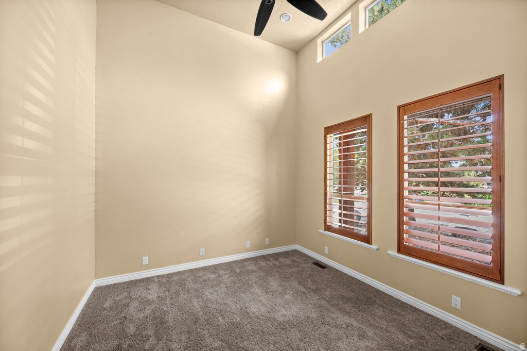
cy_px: 176
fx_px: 205
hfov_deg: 104.3
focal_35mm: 14
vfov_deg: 81.1
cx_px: 264
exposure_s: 1/6
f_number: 7.1
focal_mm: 14
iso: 500
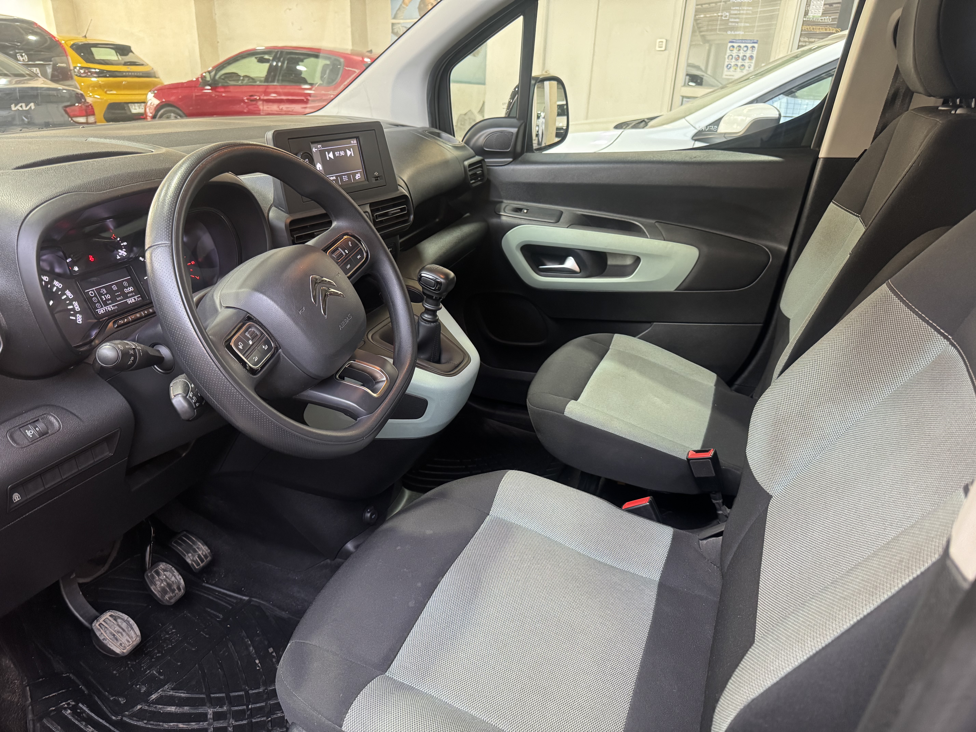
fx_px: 677
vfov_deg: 56.8
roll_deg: -2.7
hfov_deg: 71.6
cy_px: 366
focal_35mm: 24
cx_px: 488
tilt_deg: -22.8
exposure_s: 1/60
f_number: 1.78
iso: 400
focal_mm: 6.76
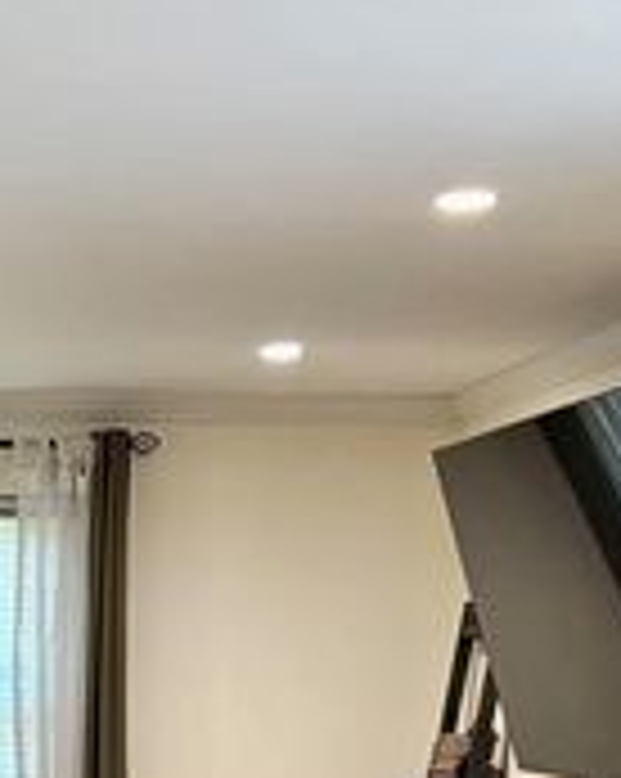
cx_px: -176
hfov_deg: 15.0
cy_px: 758
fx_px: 2255
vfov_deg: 19.1
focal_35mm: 98
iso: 160
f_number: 1.6
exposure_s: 1/59
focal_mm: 5.96
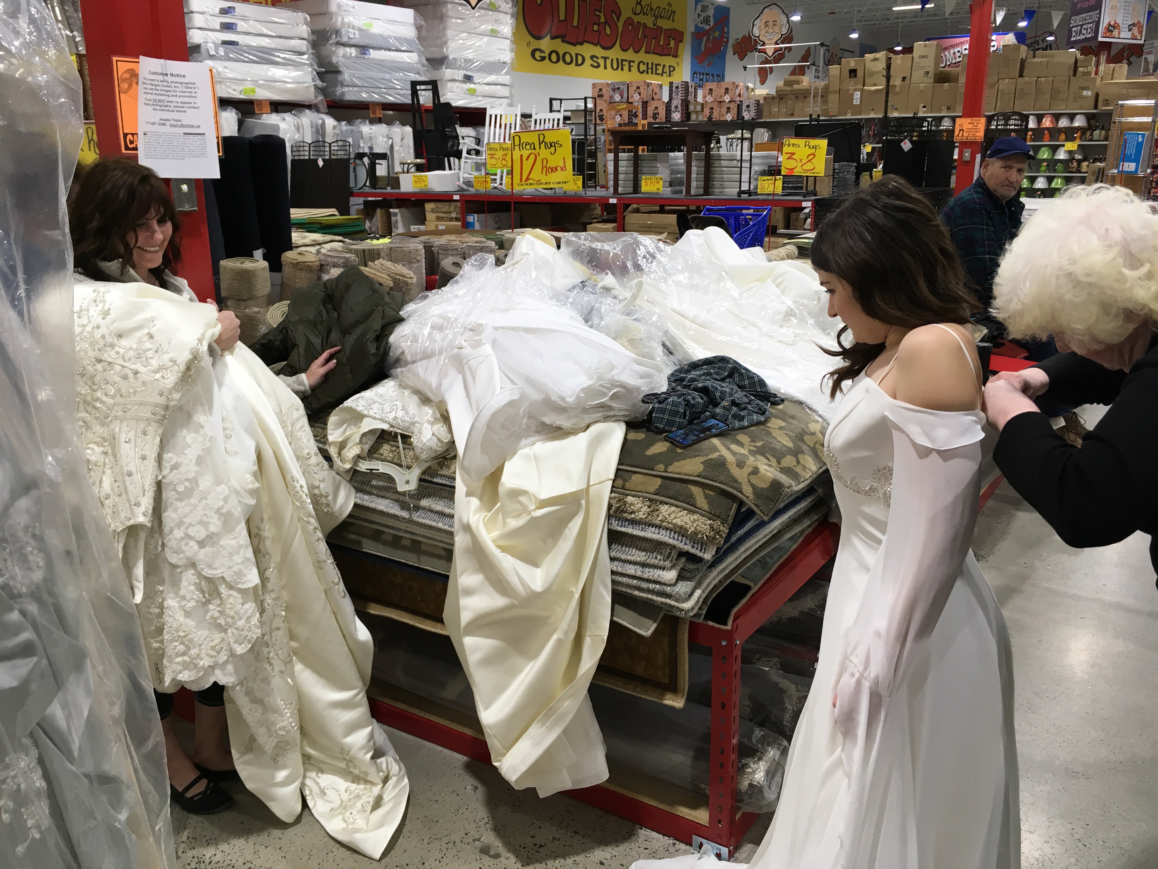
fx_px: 970
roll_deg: +1.7
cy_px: 434
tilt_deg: -16.5
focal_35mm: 29
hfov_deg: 61.7
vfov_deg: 48.2
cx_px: 579
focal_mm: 4.15
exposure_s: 1/30
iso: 25
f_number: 2.2
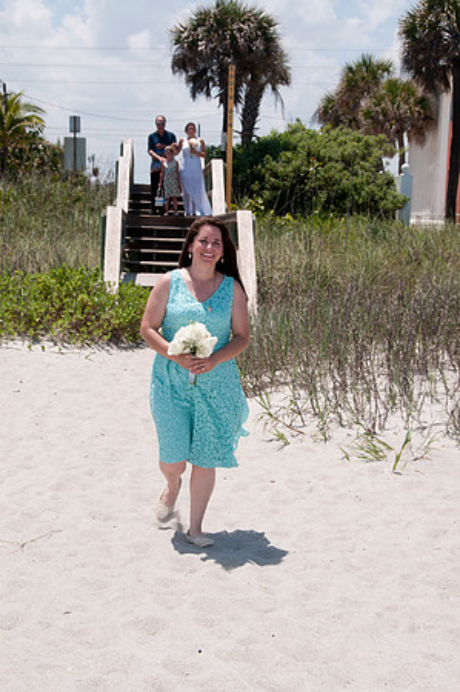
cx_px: 230
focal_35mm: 72
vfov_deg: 28.1
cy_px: 346
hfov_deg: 18.9
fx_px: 1383
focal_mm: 48
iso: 100
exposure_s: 1/250
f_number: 11
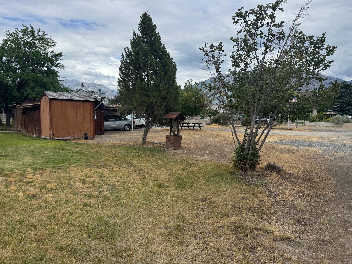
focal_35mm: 24
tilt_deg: -3.3
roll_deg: -1.1
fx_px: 244
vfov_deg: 56.8
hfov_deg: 71.6
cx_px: 176
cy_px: 132
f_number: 1.78
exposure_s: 1/5814
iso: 80
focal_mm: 6.76
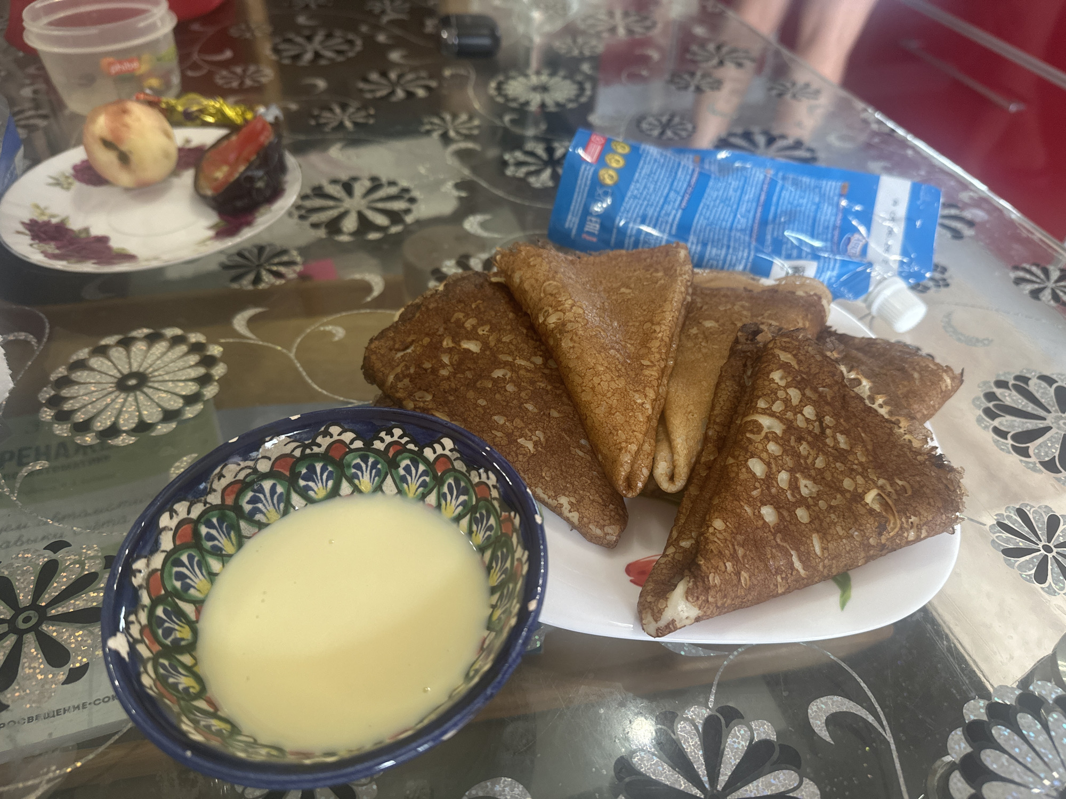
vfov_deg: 56.8
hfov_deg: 71.6
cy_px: 400
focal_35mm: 24
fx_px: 739
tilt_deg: -43.4
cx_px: 533
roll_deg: -1.8
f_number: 1.78
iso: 250
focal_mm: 6.86
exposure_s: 1/66
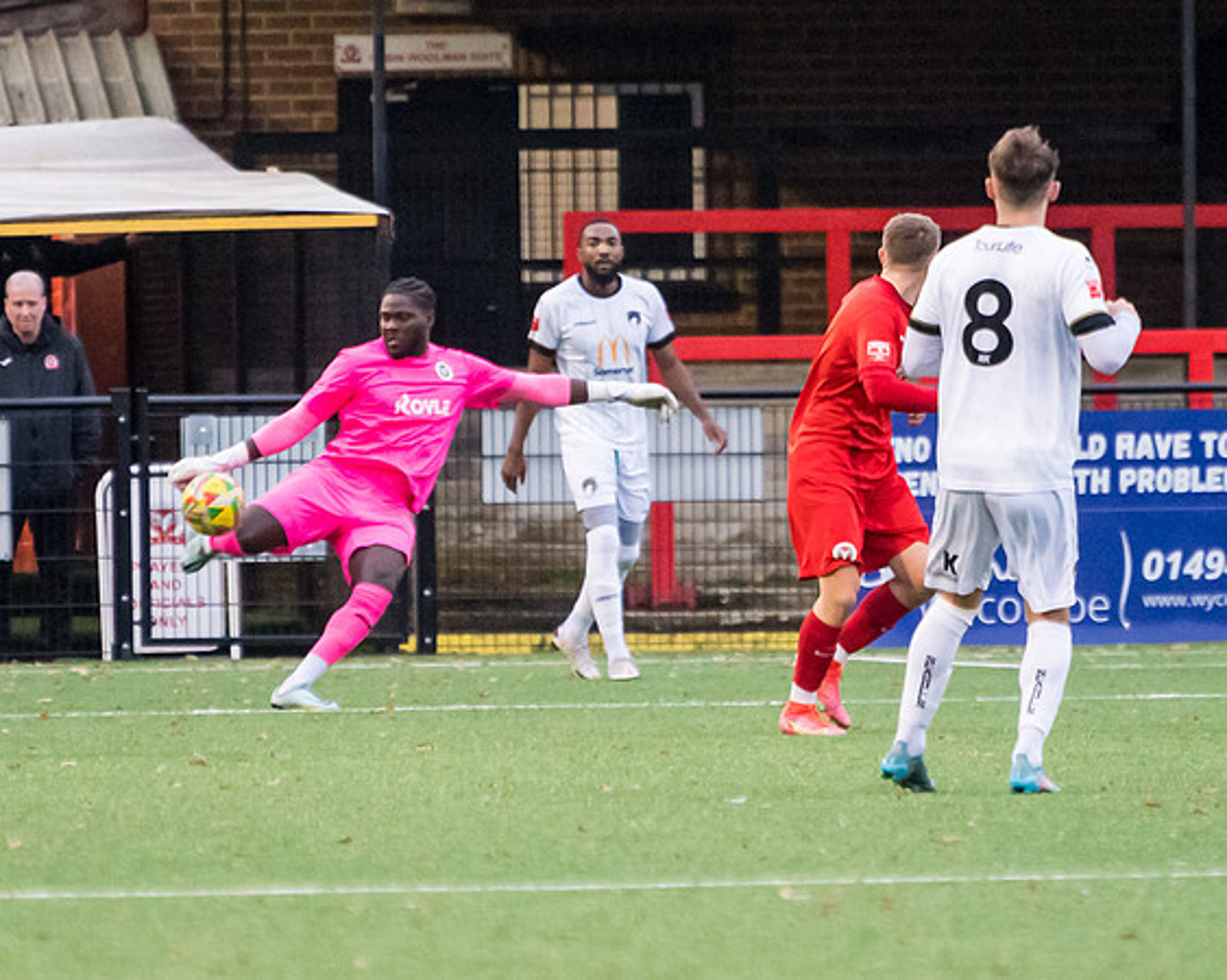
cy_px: 488
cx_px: 531
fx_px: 24749
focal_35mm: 682
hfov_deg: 2.8
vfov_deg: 2.3
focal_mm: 280
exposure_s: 1/640
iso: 4000
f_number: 4
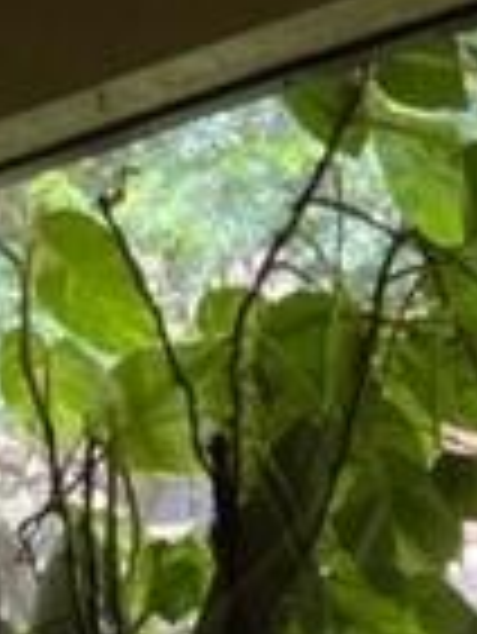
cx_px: 752
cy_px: 1124
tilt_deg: -8.8
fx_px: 2165
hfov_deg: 11.9
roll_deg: +1.9
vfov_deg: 14.7
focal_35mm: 118
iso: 80
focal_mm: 5.1
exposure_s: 1/60
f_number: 1.6
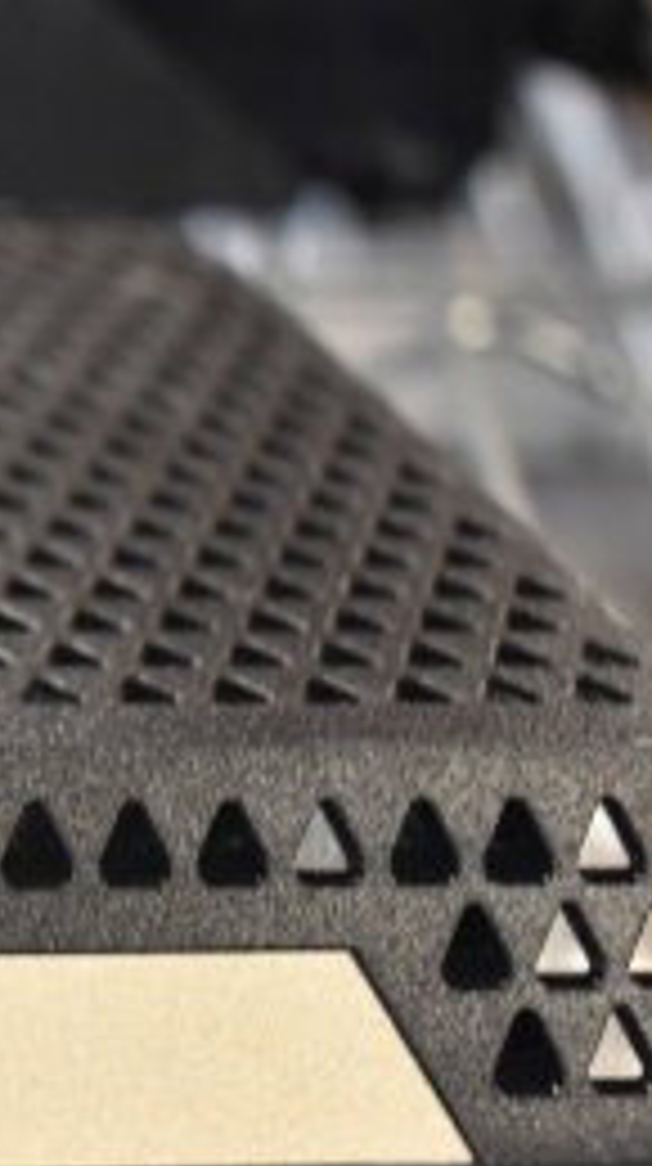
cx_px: -715
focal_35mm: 89
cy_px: 840
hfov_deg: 11.9
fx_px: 2745
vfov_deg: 23.8
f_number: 4
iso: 1100
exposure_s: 1/40
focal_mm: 24
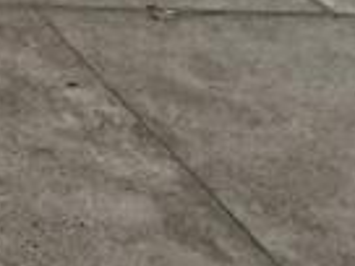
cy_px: -516
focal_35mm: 204
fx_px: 2092
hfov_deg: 7.6
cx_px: -919
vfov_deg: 6.6
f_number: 1.8
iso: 320
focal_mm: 3.98
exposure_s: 1/120
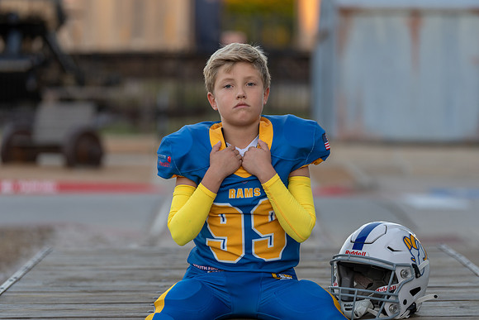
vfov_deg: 11.4
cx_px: 240
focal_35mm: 120
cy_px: 160
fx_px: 1599
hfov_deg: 17.0
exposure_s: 1/320
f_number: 2.8
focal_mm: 115
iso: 400
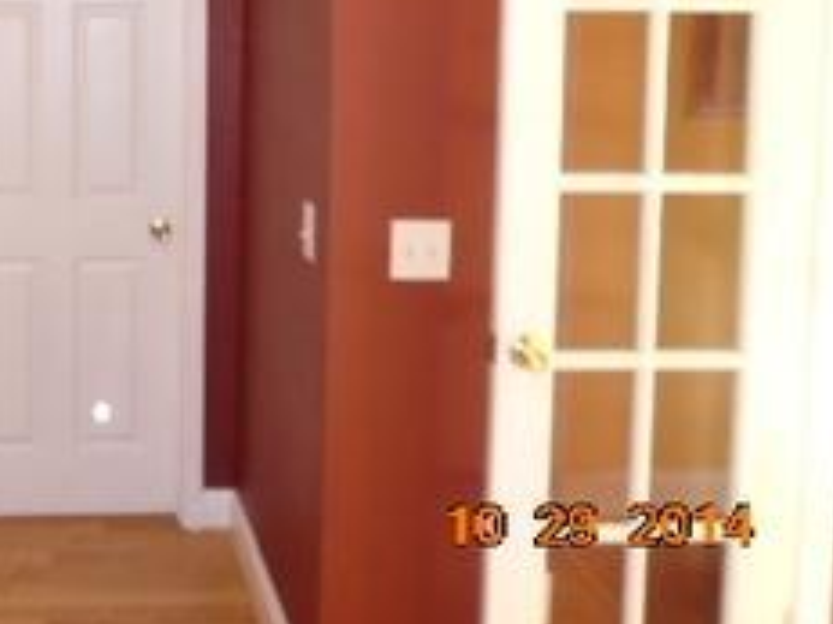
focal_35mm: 45
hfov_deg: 39.7
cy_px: 105
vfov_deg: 31.1
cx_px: 119
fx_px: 1082
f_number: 3.2
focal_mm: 4.6
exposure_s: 1/30
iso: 400
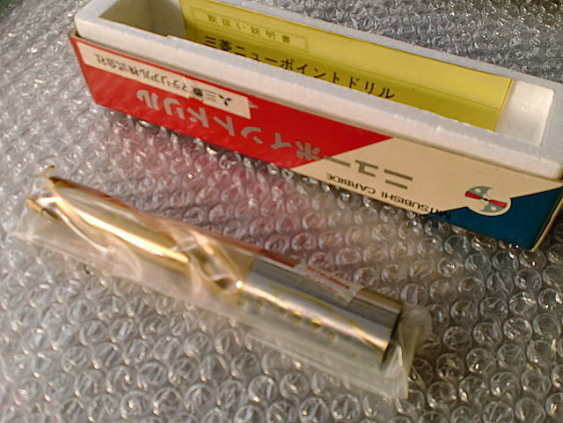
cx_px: 282
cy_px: 212
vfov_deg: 40.7
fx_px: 569
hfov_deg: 52.6
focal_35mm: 35
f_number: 3.1
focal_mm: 6.3
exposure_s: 1/160
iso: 64
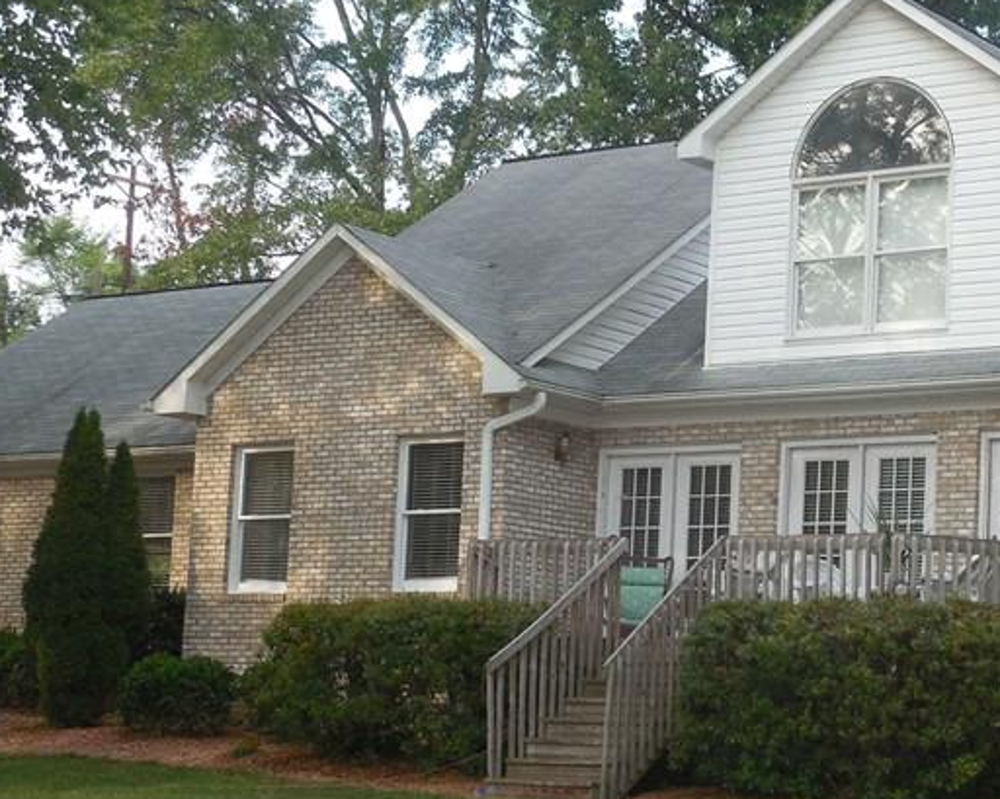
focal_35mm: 84
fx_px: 2485
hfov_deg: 22.5
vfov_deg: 18.3
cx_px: 758
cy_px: 445
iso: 125
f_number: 3.9
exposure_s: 1/160
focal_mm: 7.8
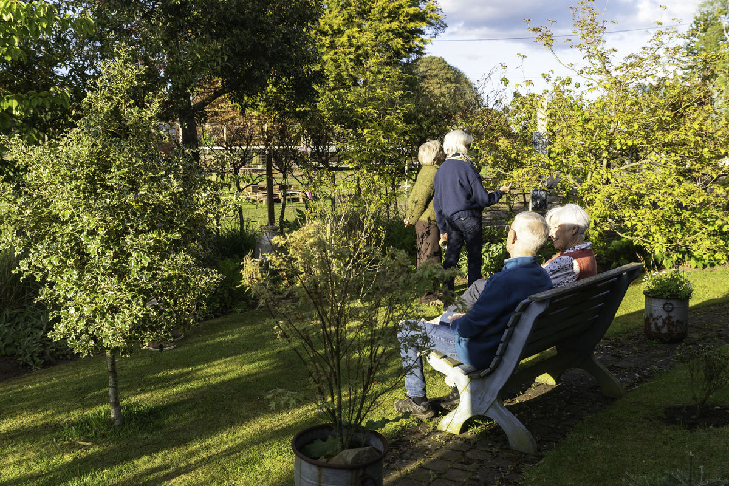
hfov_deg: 48.5
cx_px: 364
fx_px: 810
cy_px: 243
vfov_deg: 33.4
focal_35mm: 40
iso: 320
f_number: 10
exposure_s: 1/640
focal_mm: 40
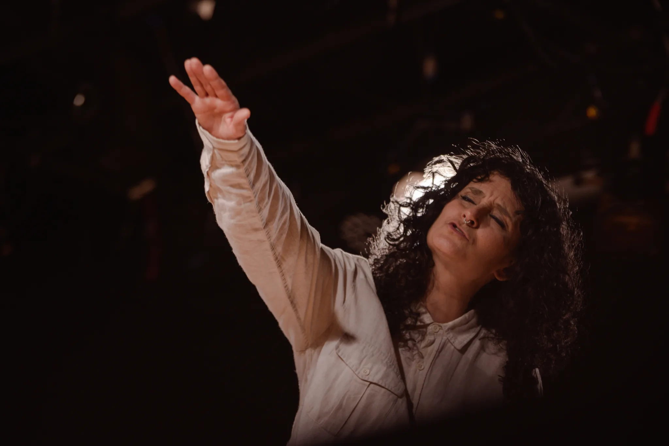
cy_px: 223
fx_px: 2786
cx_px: 334
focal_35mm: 150
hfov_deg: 13.7
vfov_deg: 9.1
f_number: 4
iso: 800
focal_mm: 150
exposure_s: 1/200
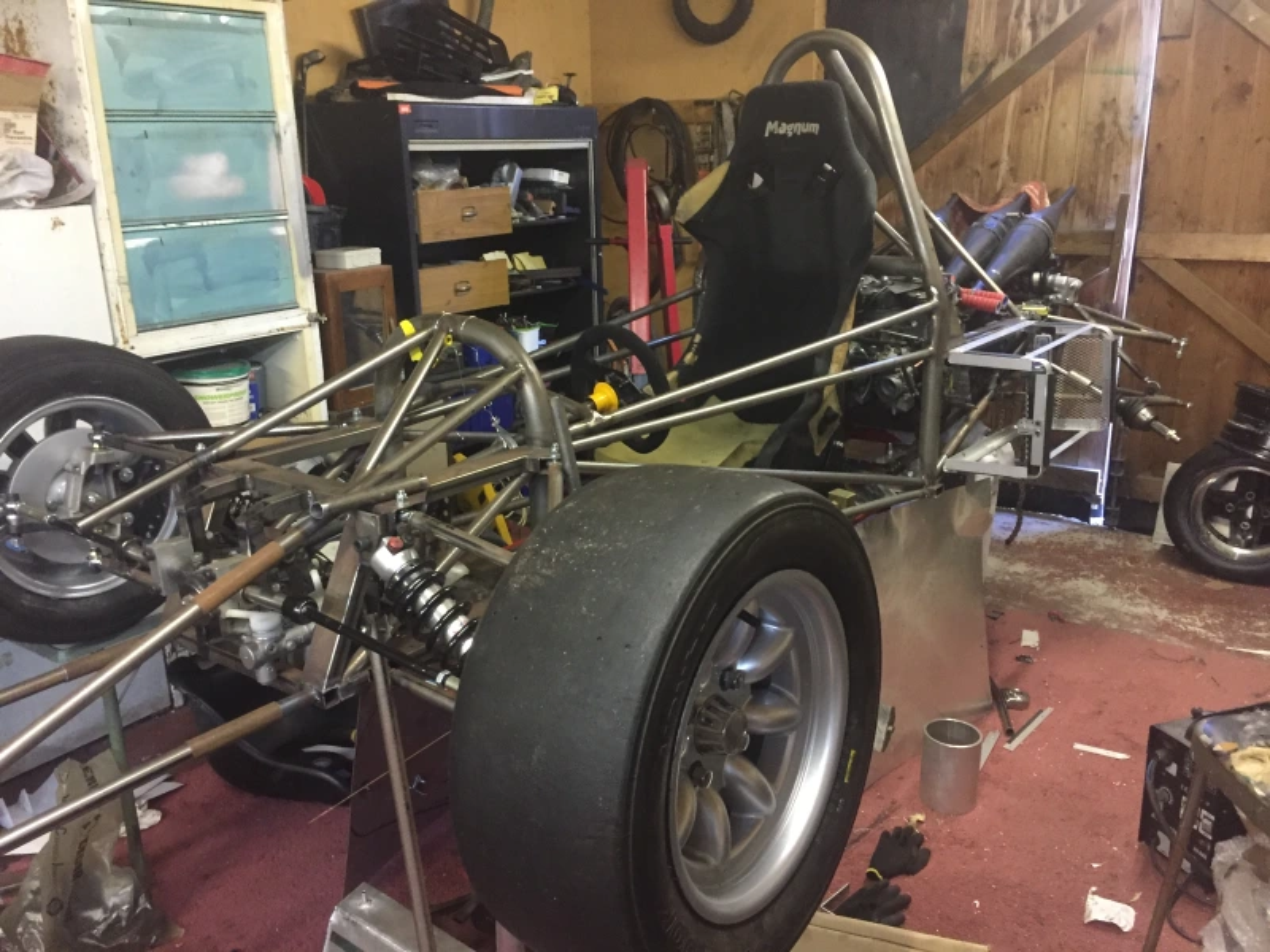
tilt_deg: -18.4
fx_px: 1064
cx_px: 635
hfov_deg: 61.7
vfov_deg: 48.2
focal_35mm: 29
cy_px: 476
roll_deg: +1.7
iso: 250
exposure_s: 1/17
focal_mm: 4.15
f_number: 2.2
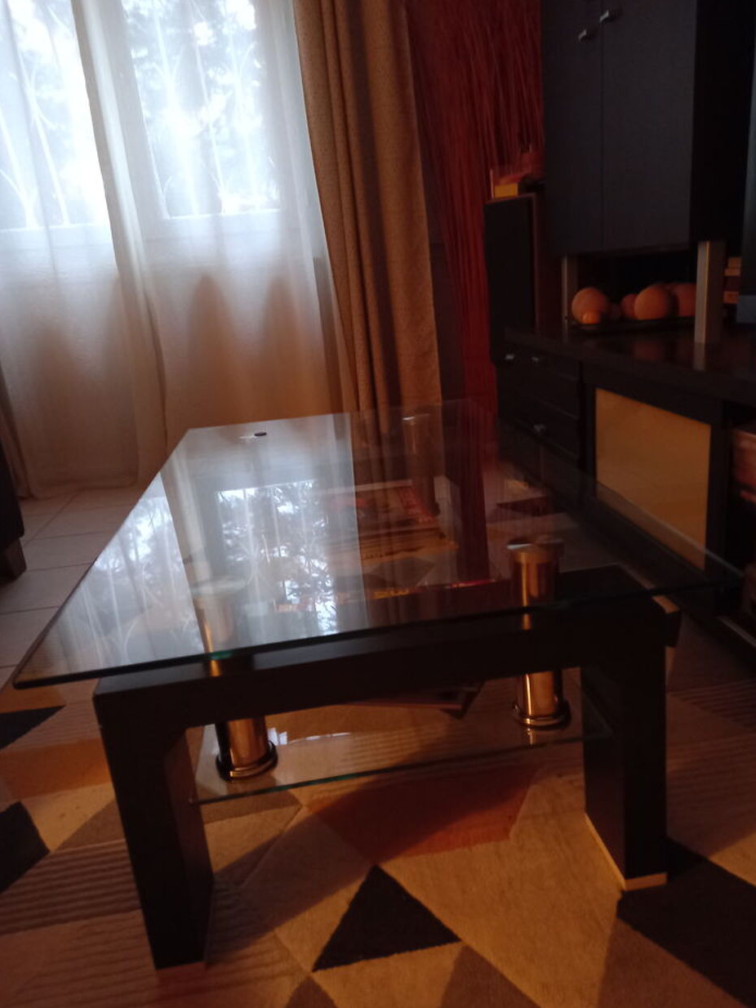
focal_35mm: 27
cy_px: 535
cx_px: 407
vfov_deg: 65.3
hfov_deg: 51.3
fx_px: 786
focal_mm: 4.6
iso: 640
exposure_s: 1/20
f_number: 2
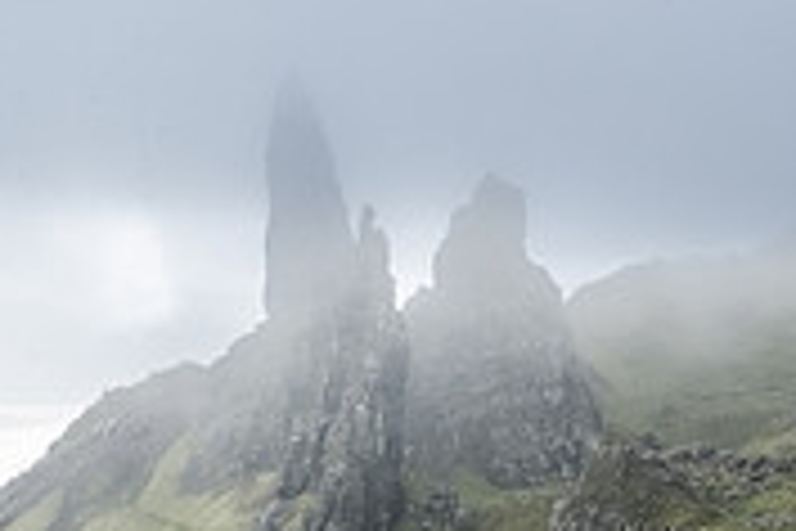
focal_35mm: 85
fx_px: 1879
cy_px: 817
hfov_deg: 22.3
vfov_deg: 14.8
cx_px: -117
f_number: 18
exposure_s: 1/100
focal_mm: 26
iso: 1250
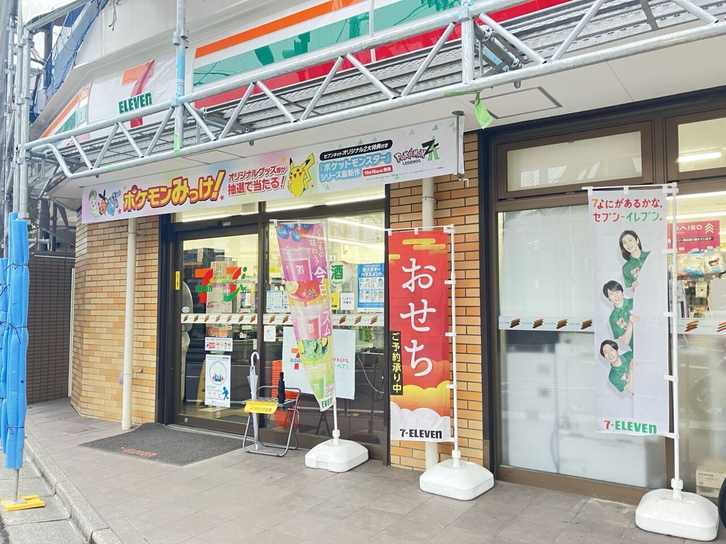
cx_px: 363
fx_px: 587
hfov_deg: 63.4
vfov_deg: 49.7
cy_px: 272
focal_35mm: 28
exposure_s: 1/50
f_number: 1.8
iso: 160
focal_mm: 3.99
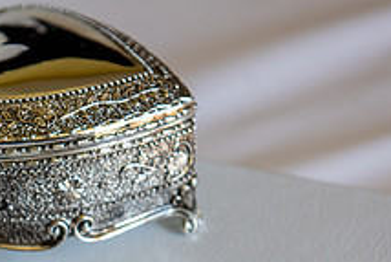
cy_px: 294
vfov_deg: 7.2
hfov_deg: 10.7
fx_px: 2065
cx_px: 11
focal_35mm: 190
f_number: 5
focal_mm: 70
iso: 500
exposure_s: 1/125
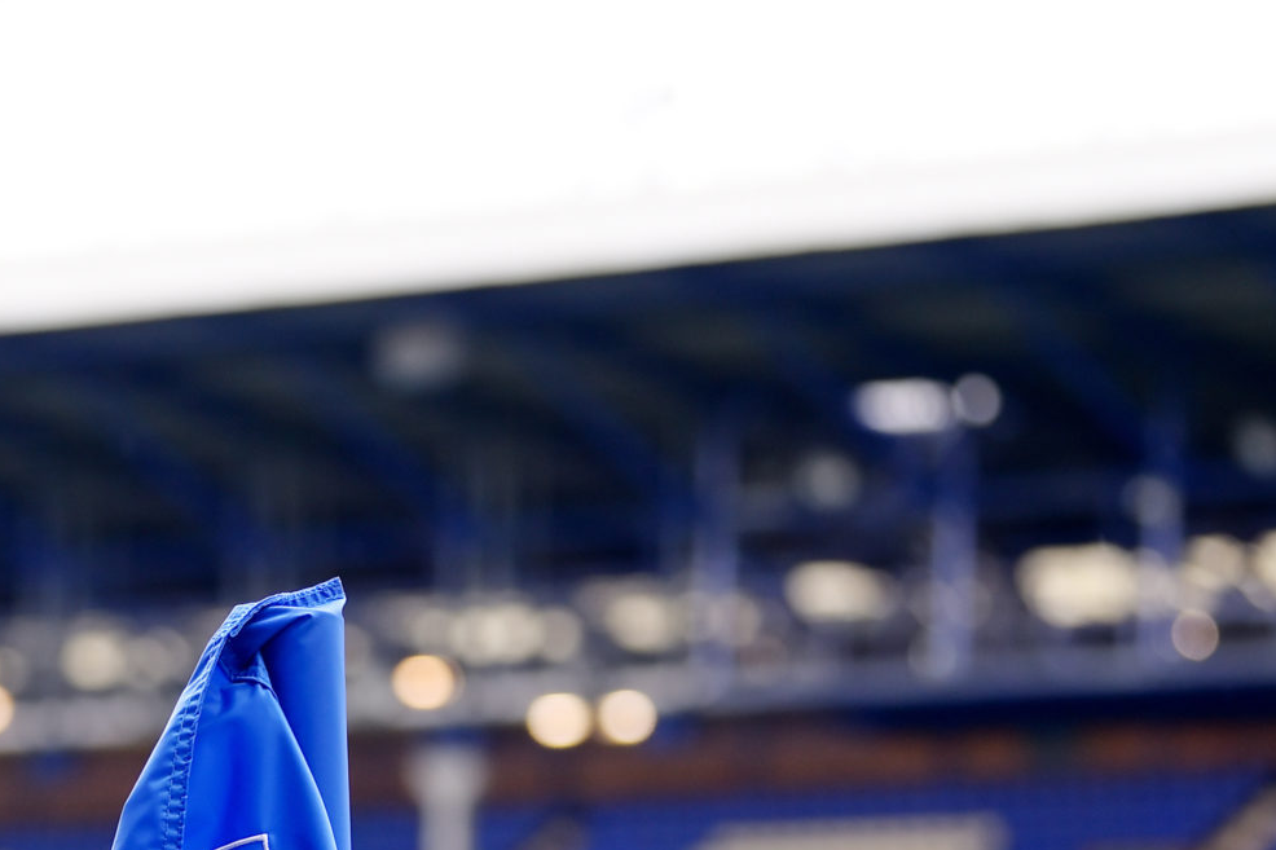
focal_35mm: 213
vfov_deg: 6.4
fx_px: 7548
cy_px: 948
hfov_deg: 9.6
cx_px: 285
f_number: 2.8
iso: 400
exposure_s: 1/200
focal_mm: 82
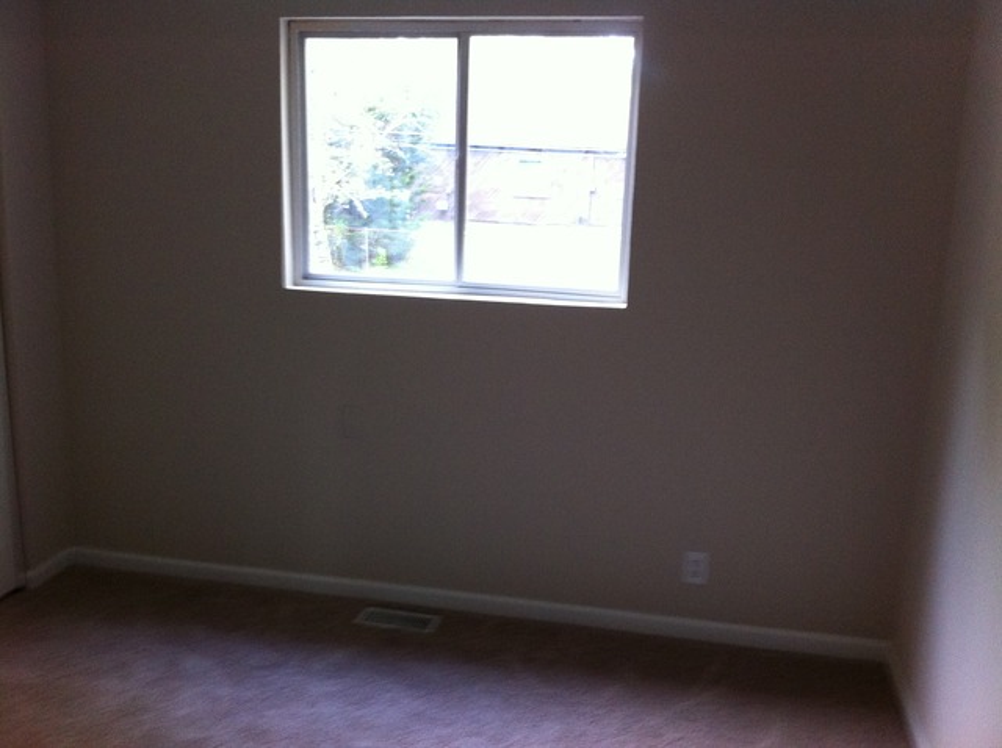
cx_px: 501
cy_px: 374
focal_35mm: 35
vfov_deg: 40.6
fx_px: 1012
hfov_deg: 52.7
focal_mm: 3.85
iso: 200
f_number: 2.8
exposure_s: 1/15
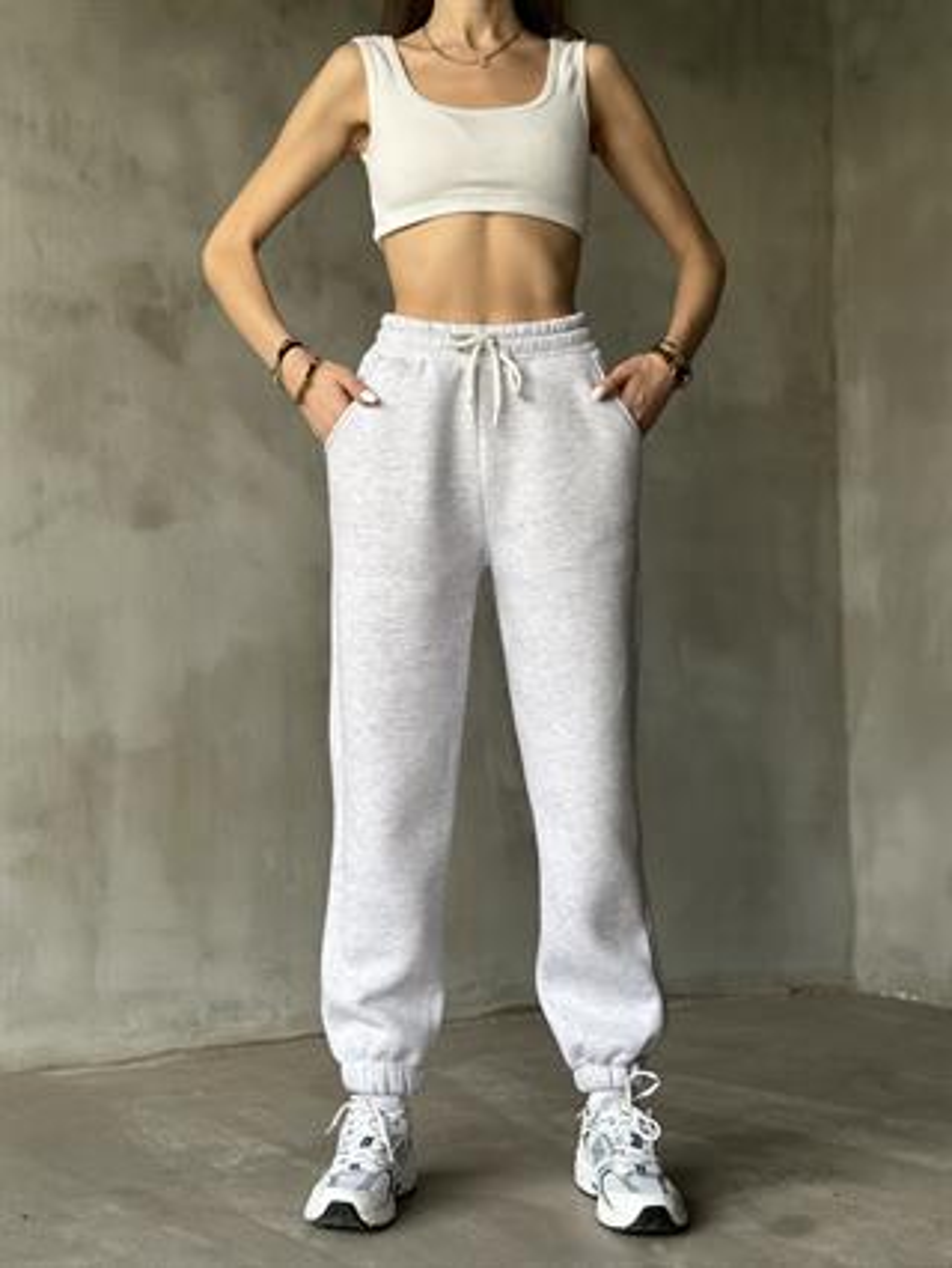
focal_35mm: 48
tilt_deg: +2.9
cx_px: 476
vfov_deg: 39.6
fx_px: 1758
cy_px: 634
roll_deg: -1.1
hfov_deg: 30.3
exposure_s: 1/104
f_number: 1.78
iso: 125
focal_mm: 6.86
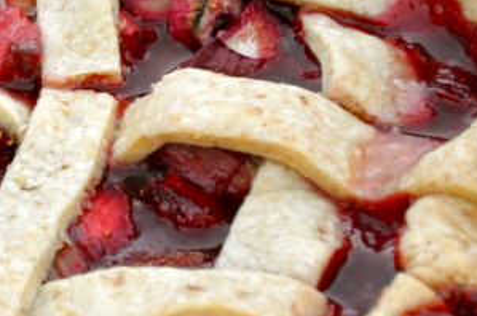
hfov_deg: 5.3
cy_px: 81
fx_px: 5100
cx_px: -219
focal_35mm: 386
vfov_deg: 3.5
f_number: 5.3
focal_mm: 75
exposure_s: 1/125
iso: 1100
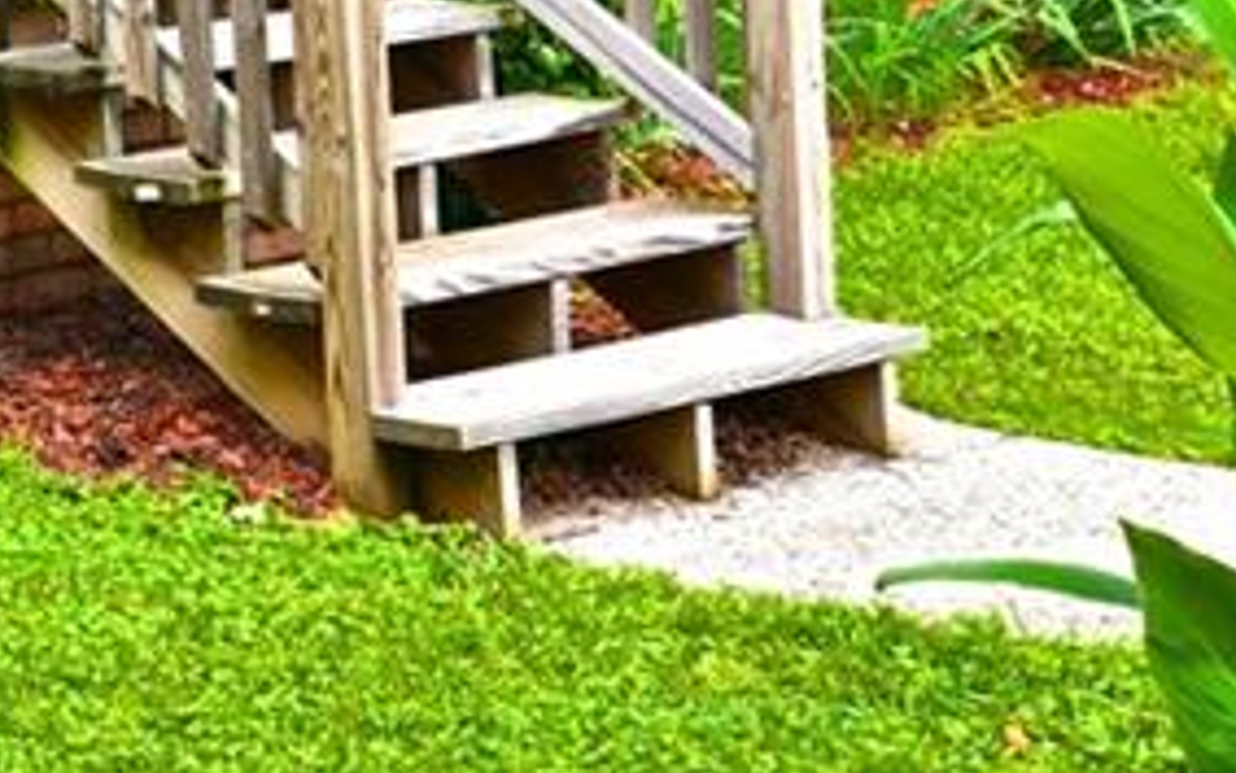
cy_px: -496
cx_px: -616
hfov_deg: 17.8
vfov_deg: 11.8
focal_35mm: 105
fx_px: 3532
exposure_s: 1/200
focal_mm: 19
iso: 200
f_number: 7.1
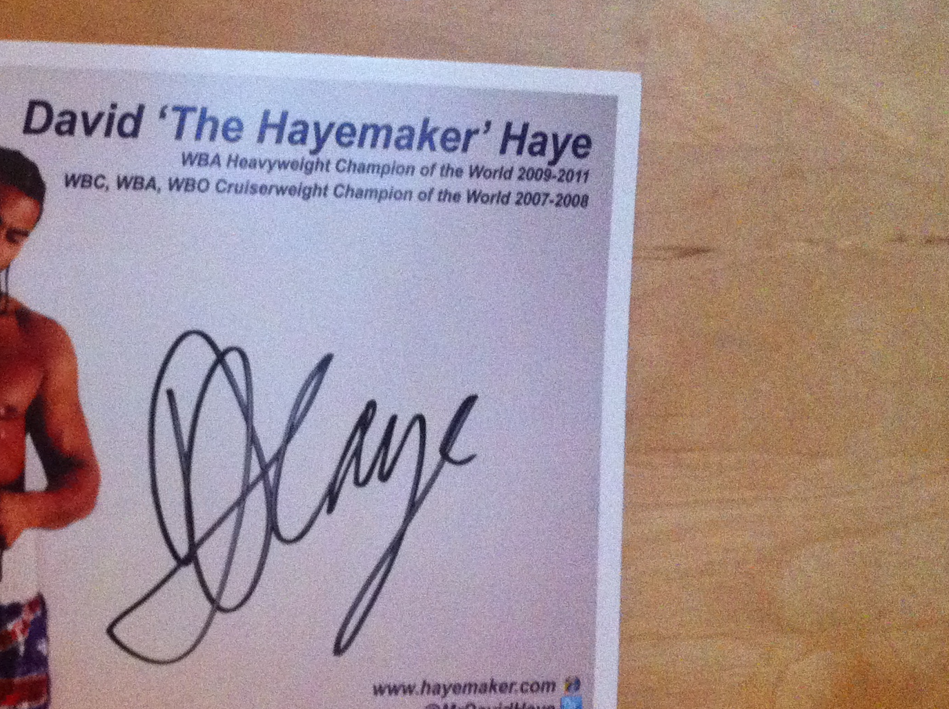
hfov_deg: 28.8
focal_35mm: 66
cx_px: 191
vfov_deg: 22.2
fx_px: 1807
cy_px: 396
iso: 500
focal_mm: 3.85
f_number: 2.8
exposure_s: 1/15
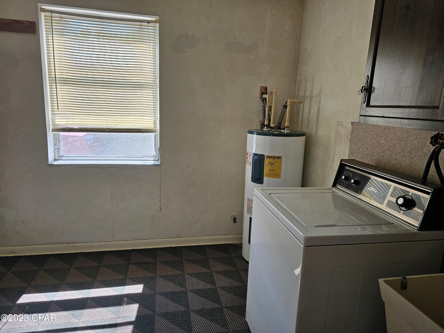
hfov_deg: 73.9
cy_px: 166
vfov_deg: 58.9
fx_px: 295
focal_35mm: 23
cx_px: 222
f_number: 1.7
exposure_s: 1/180
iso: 64
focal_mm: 6.3
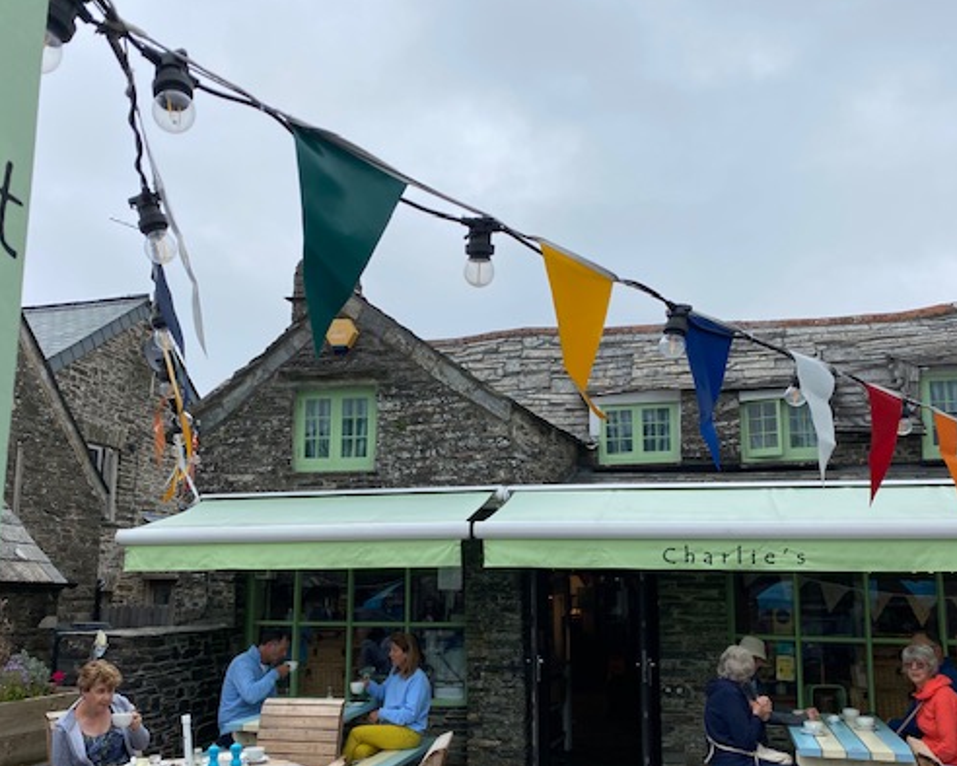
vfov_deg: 44.4
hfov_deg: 54.2
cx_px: 447
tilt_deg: +7.4
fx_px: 935
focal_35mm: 33
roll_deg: -0.1
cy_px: 453
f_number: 1.8
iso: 32
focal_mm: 4.25
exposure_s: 1/1486
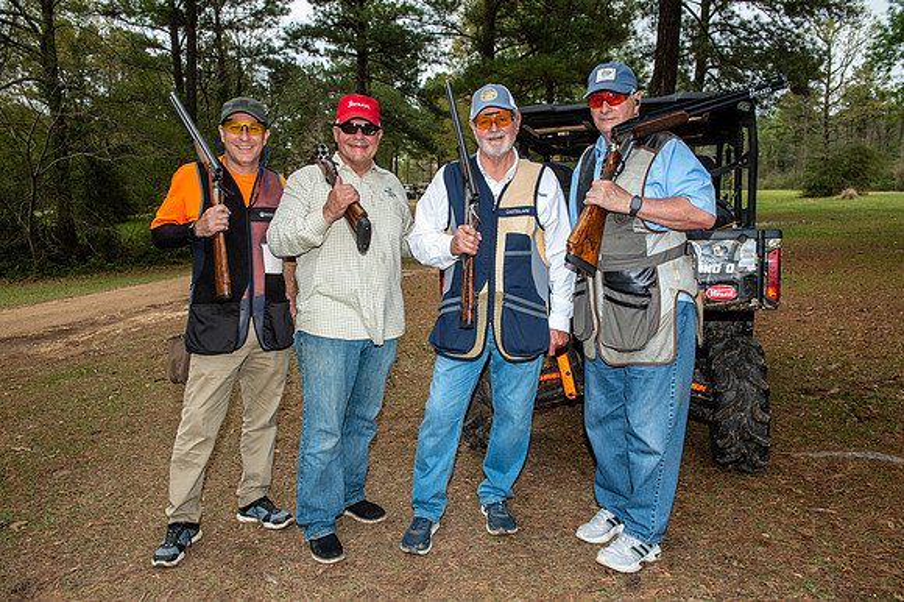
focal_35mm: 28
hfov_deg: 65.5
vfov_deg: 46.4
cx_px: 452
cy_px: 301
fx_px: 703
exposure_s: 1/250
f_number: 6.3
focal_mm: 28
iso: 125
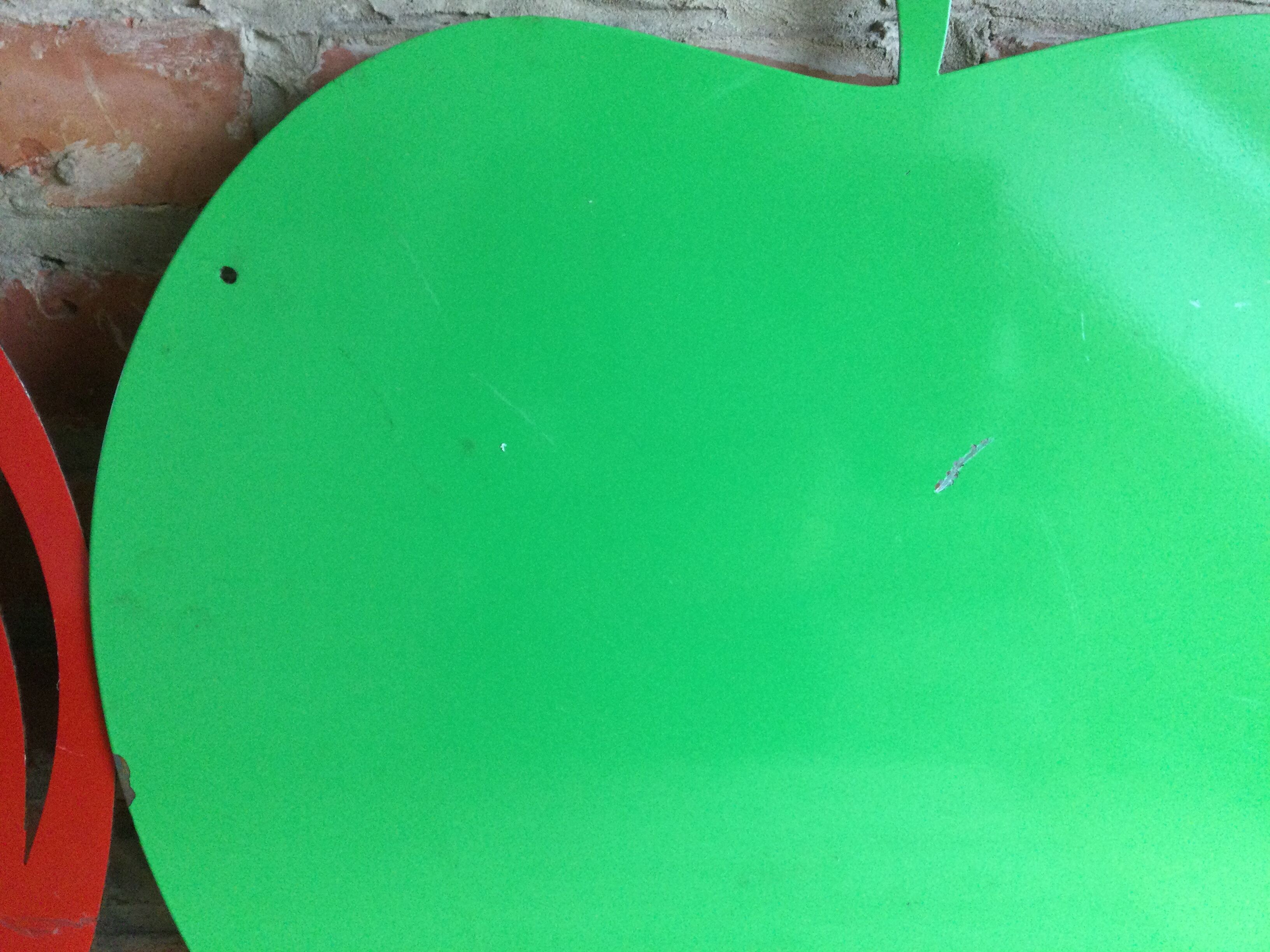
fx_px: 1137
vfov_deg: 45.4
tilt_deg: -24.8
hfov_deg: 58.4
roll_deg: -1.4
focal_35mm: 31
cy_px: 476
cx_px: 635
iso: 125
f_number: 2.4
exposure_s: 1/33
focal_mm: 3.3
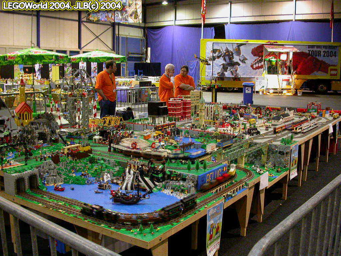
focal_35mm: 38
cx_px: 170
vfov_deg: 37.7
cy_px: 128
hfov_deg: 49.0
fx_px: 374
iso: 400
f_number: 2.6
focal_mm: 7.85
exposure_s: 1/14.7
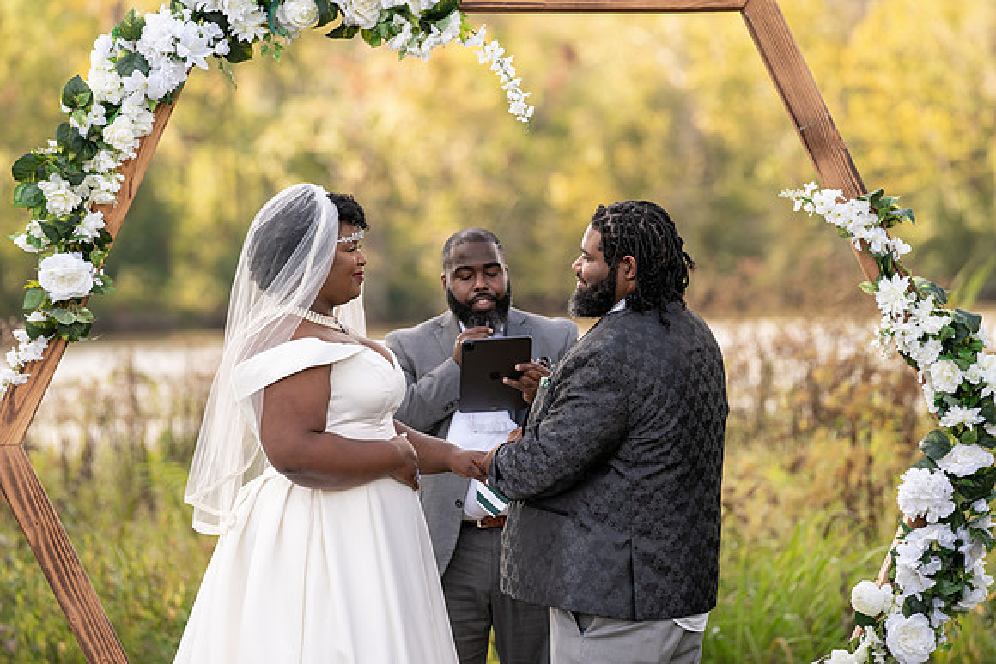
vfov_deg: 7.6
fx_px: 5002
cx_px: 502
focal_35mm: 181
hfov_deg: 11.4
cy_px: 332
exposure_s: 1/160
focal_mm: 178
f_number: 4
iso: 100
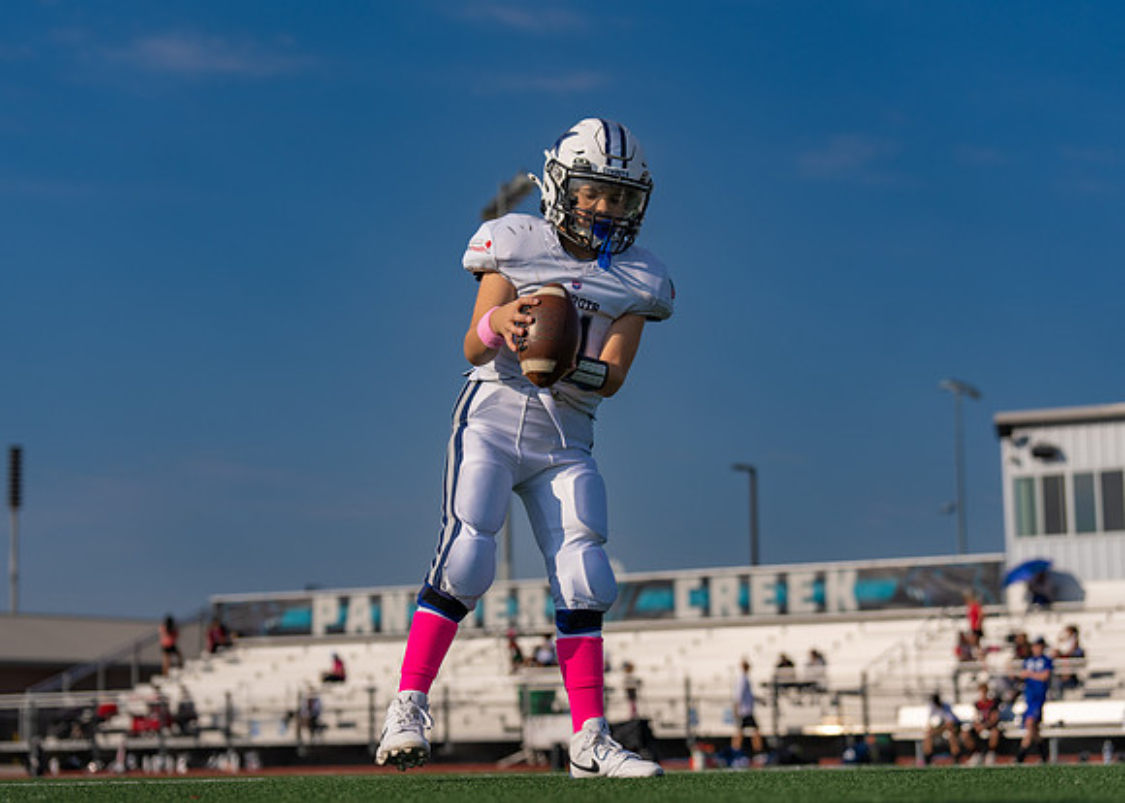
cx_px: 544
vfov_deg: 16.9
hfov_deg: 23.5
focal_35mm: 85
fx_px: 2702
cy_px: 346
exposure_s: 1/4000
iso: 100
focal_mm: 70
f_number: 3.2
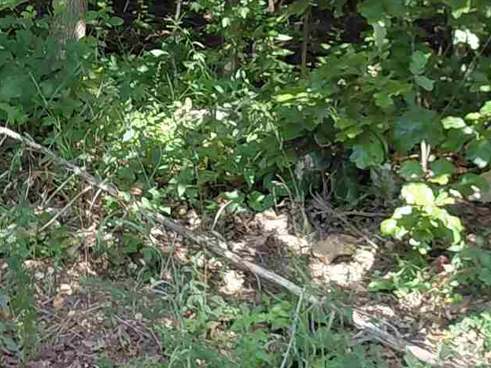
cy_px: -45
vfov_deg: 11.8
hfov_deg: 16.0
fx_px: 1745
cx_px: 256
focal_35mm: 123
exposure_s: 1/270
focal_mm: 4.69
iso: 50
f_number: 1.8
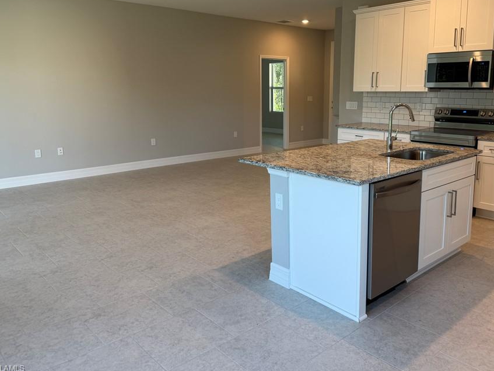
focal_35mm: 29
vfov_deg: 48.0
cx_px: 280
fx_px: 414
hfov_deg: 61.4
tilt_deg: -9.1
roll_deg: +0.4
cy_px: 150
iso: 100
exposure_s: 1/120
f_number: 1.78
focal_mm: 6.76
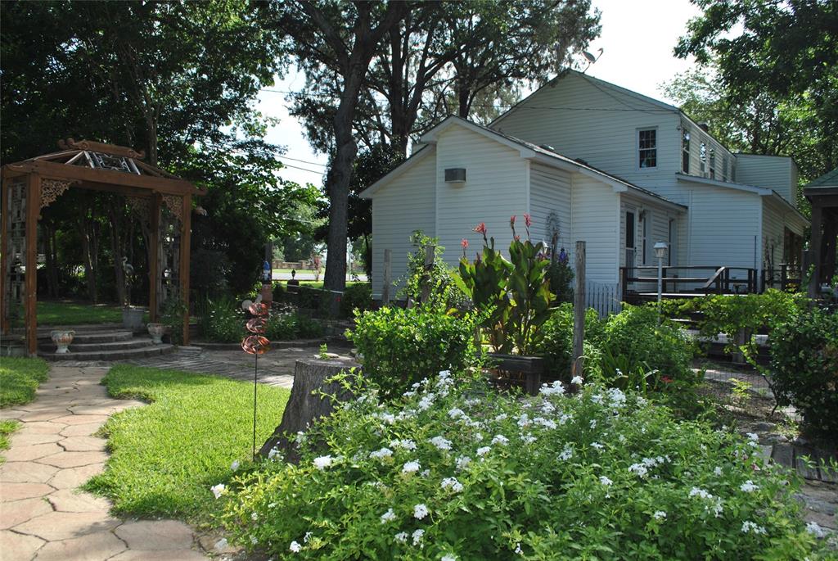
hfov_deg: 67.3
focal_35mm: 27
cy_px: 280
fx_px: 629
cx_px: 419
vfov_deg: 48.0
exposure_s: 1/200
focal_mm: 18
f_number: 7.1
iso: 100
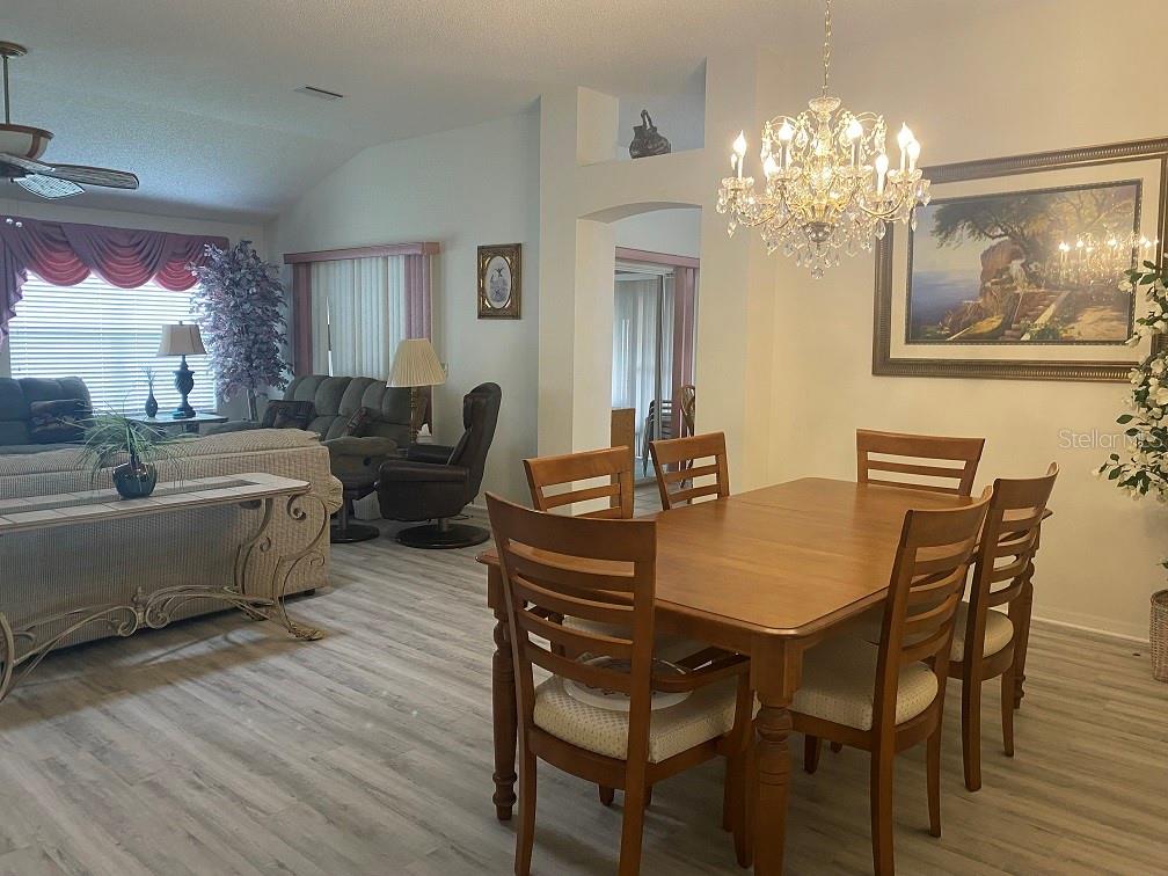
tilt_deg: -6.9
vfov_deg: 53.1
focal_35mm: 26
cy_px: 438
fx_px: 877
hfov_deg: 67.3
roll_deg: -1.0
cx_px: 584
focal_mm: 4.25
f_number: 1.8
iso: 250
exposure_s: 1/60
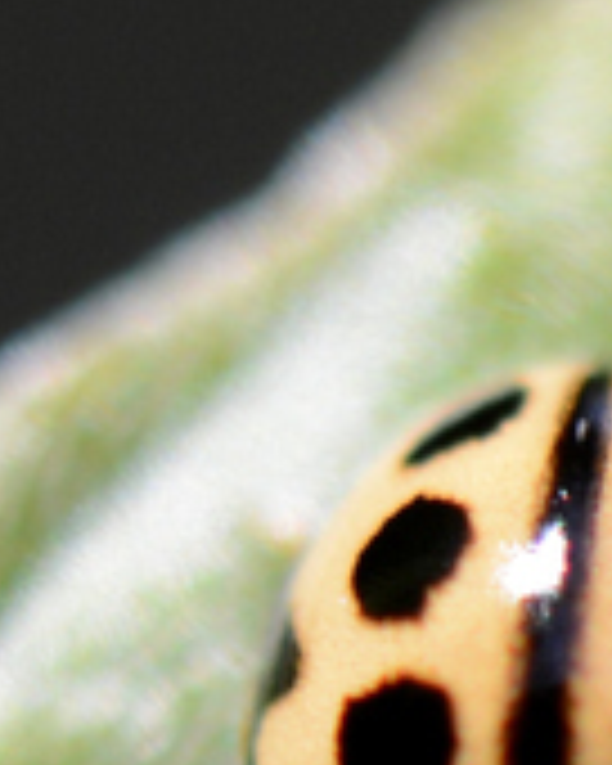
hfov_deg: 5.3
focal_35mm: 289
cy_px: 981
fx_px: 6543
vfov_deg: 6.6
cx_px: 529
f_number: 8
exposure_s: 1/250
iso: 400
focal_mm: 105
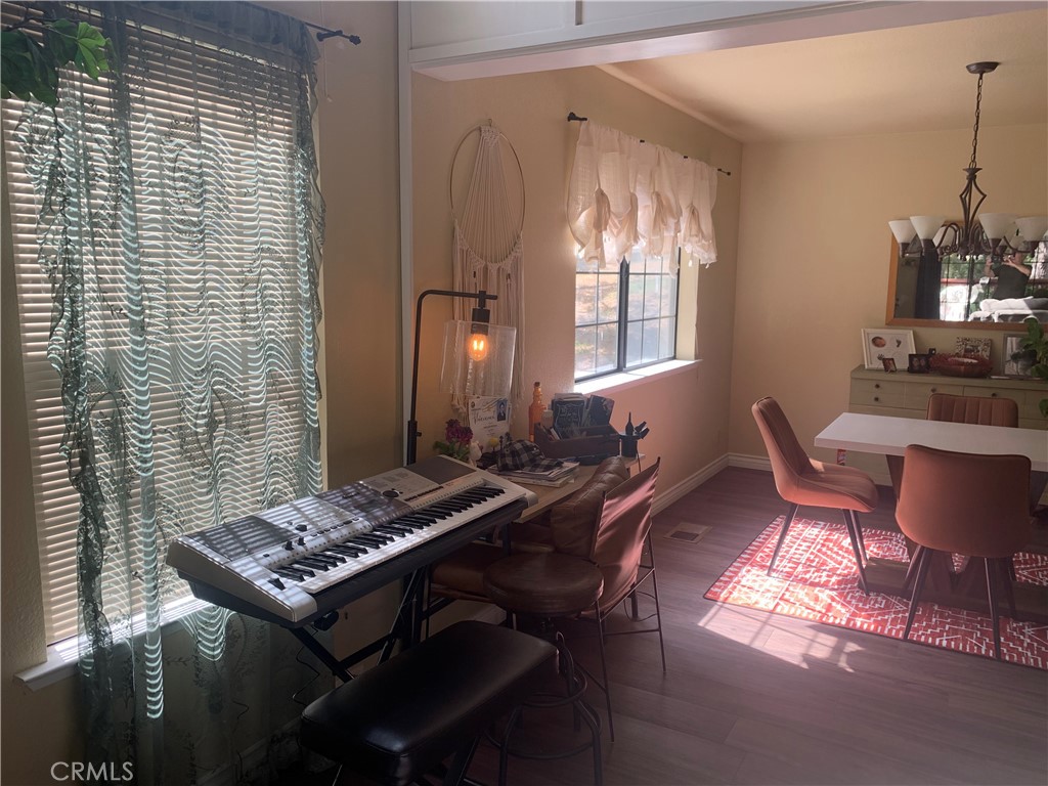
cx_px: 524
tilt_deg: -9.1
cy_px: 393
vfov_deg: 53.1
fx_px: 787
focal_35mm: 26
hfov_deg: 67.3
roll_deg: -0.5
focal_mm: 4.25
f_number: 1.8
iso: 32
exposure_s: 1/122
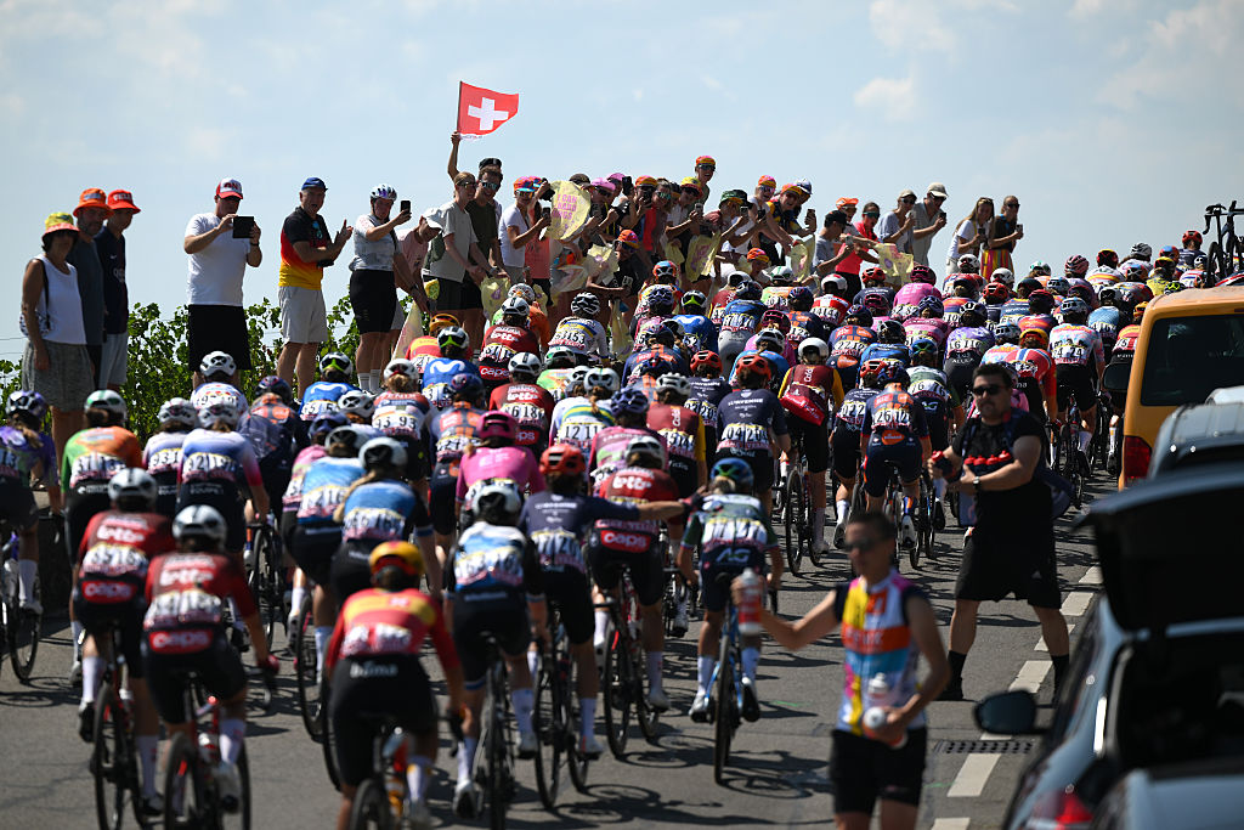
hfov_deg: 10.3
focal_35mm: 200
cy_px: 415
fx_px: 6912
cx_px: 622
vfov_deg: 6.9
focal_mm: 200
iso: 200
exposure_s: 1/4000
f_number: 4
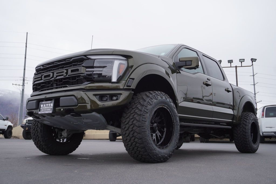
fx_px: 276
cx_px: 138
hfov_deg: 53.1
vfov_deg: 36.9
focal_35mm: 36
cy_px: 92
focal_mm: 24
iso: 100
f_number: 5.6
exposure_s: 1/100
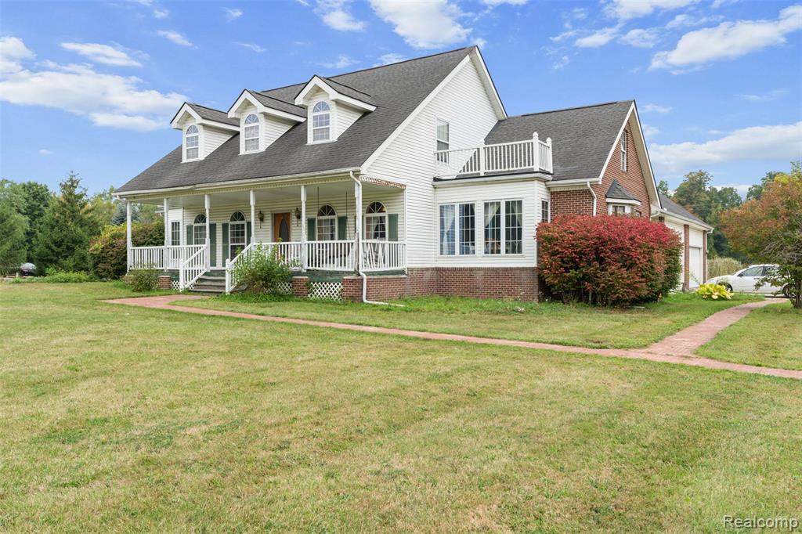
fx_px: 646
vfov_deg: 44.9
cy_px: 267
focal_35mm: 29
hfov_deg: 63.7
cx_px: 401
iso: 400
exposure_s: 1/80
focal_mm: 29
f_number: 8
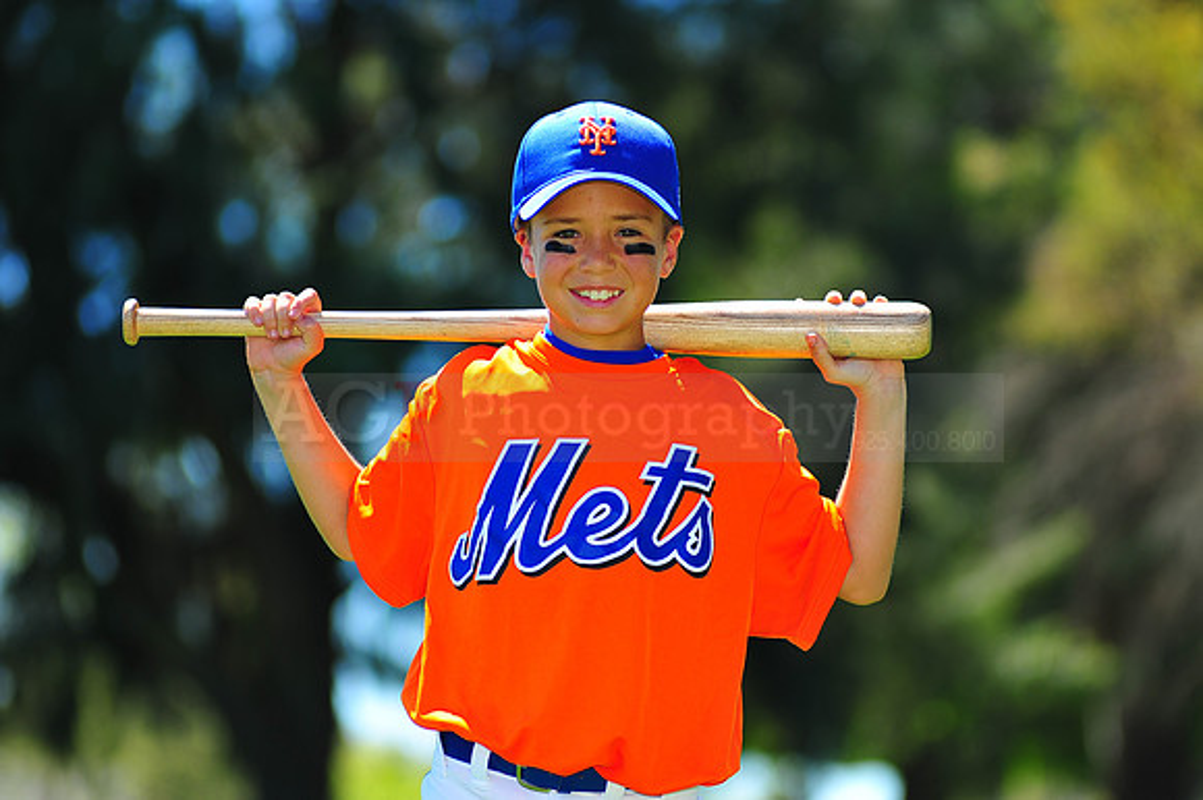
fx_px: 6011
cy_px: 400
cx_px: 602
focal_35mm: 180
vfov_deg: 7.6
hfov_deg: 11.4
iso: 200
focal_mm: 180
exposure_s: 1/800
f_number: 4
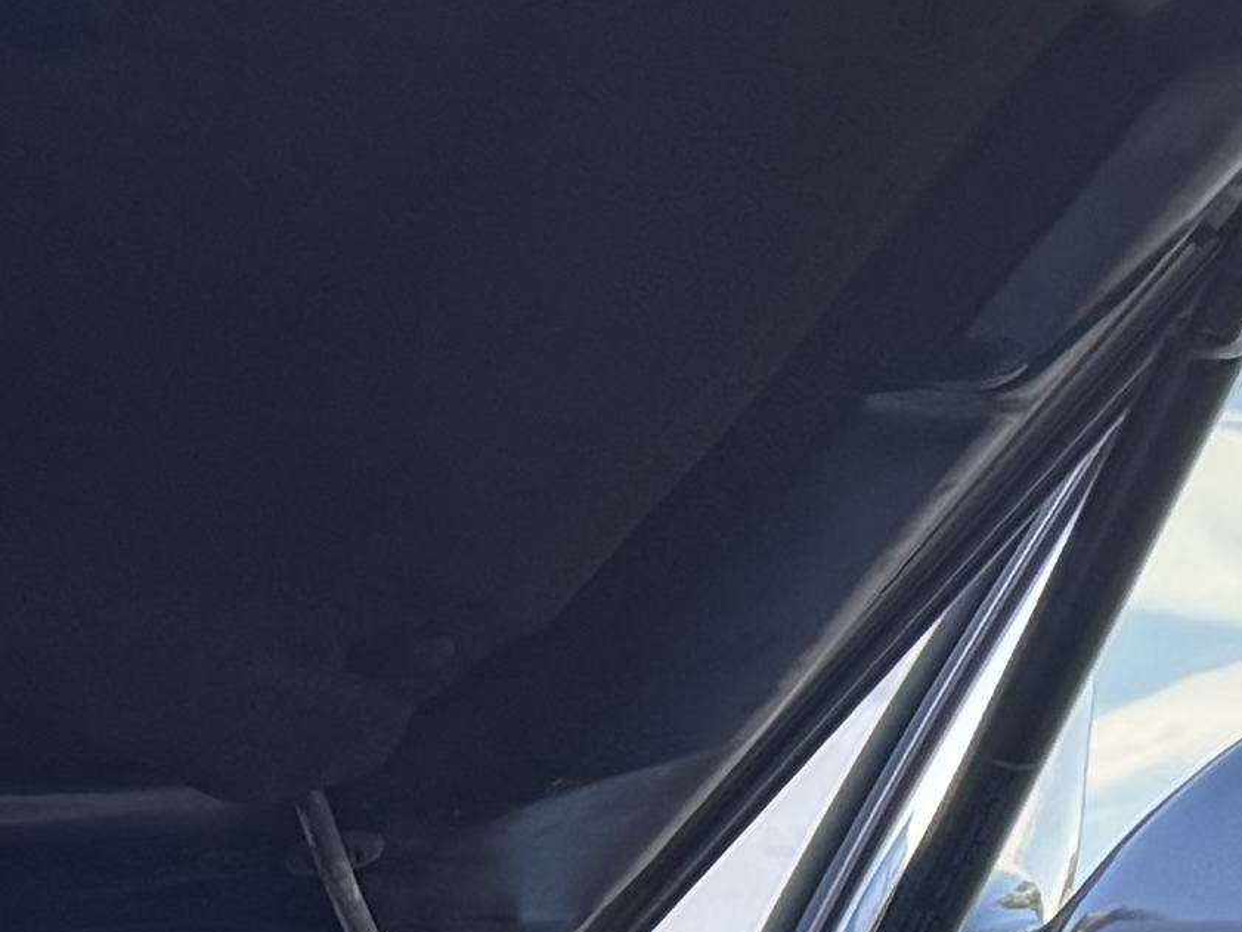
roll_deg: -2.1
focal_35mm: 163
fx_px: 5849
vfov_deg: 7.6
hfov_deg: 10.1
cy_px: 3066
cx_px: -2032
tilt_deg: -39.8
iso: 64
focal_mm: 6.76
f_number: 1.78
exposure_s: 1/121
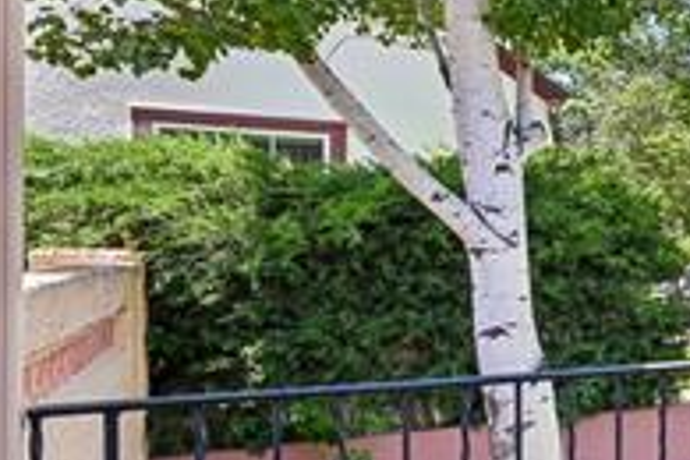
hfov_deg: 27.6
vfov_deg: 29.2
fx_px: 882
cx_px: 1054
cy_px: 223
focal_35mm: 46
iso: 64
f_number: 10
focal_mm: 14
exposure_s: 1/30
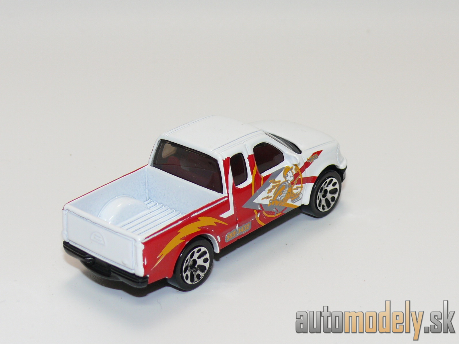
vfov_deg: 15.2
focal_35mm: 97
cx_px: 230
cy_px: 172
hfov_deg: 20.2
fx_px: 1286
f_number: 4
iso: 100
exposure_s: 1/30
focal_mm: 13
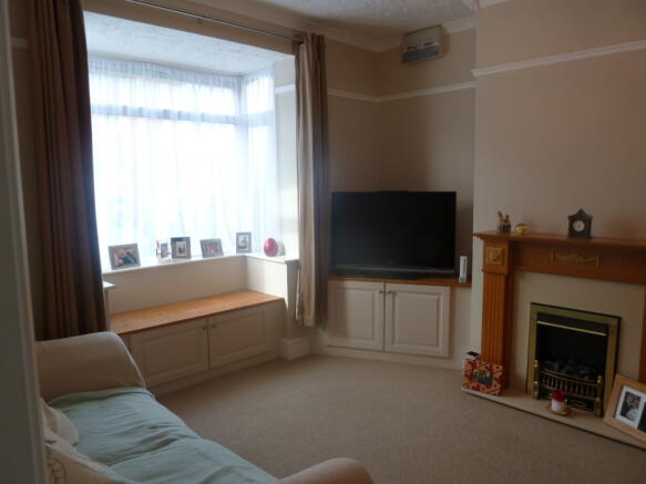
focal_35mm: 25
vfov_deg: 54.9
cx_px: 323
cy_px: 242
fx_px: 466
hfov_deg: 69.4
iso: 80
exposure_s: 1/30
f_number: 3.3
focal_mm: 4.1
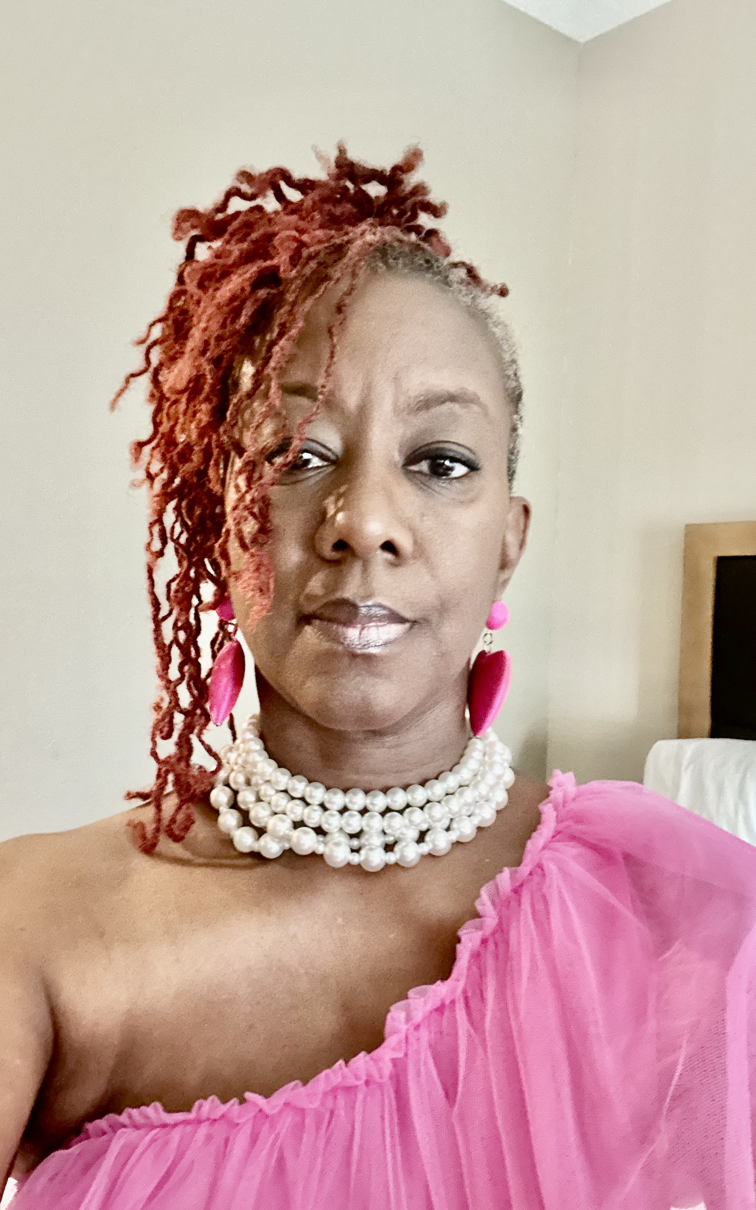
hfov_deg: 39.4
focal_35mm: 32
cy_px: 607
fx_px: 1055
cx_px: 332
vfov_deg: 59.7
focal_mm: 2.69
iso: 640
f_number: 1.9
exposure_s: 1/17
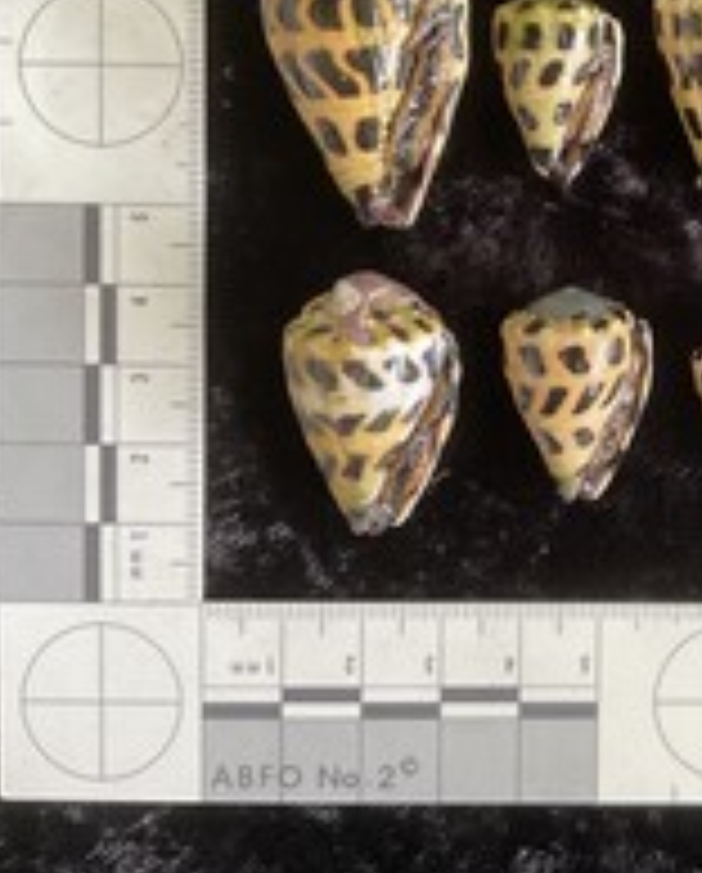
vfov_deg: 36.4
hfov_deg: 28.4
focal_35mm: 51
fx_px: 1320
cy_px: 322
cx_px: 662
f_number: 1.8
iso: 100
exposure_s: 1/60
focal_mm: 3
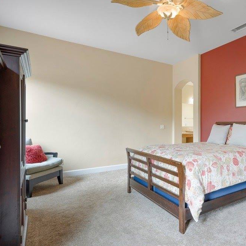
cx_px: 186
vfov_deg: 65.0
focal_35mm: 24
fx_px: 193
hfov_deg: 61.3
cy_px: 126
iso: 640
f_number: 7.1
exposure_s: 1/2.5
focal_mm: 18
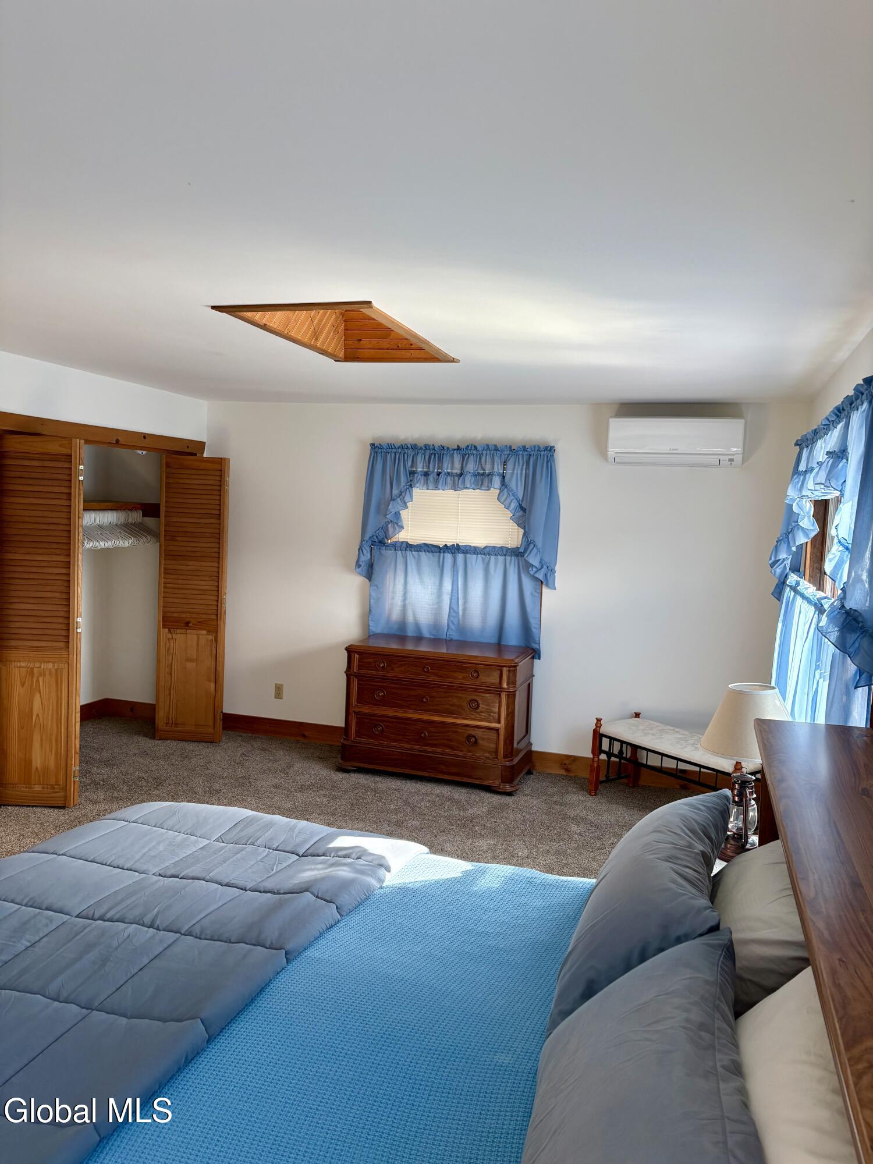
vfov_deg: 67.3
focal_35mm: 26
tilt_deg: -3.4
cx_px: 436
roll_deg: -3.1
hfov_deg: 53.1
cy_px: 582
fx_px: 874
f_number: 1.6
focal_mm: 5.96
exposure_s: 1/235
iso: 125
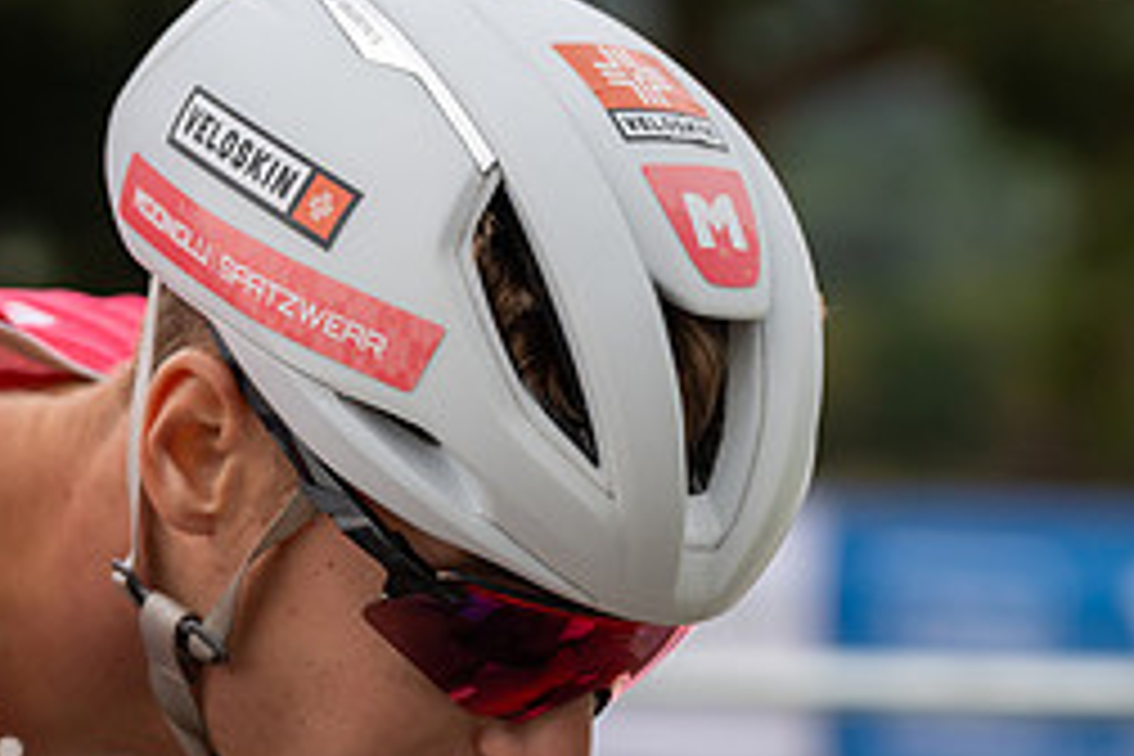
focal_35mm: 198
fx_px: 6237
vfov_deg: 6.9
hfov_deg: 10.4
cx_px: 387
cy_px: 772
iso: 400
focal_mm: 86
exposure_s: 1/1000
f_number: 3.5
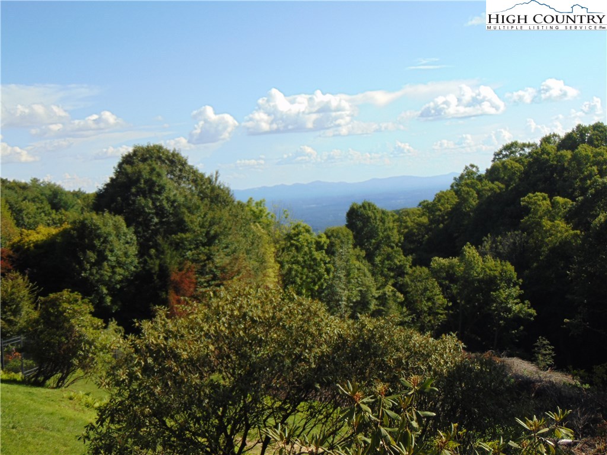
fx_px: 877
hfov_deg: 38.2
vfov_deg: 29.1
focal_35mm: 50
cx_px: 304
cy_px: 228
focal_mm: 9
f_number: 3.5
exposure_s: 1/800
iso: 80
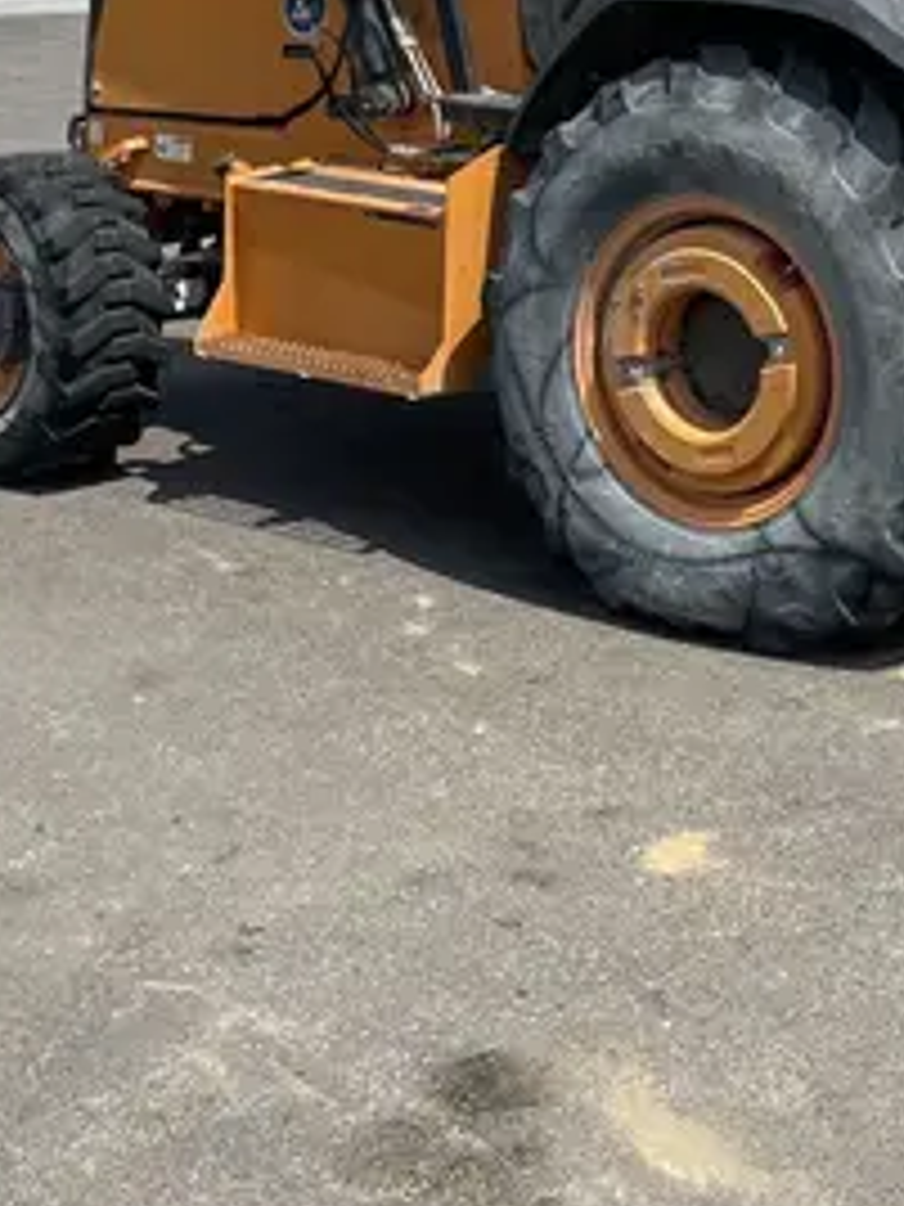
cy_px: -173
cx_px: 828
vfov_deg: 25.1
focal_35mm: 71
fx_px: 2472
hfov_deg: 20.3
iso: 50
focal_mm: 4.2
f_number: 1.6
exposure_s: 1/5556
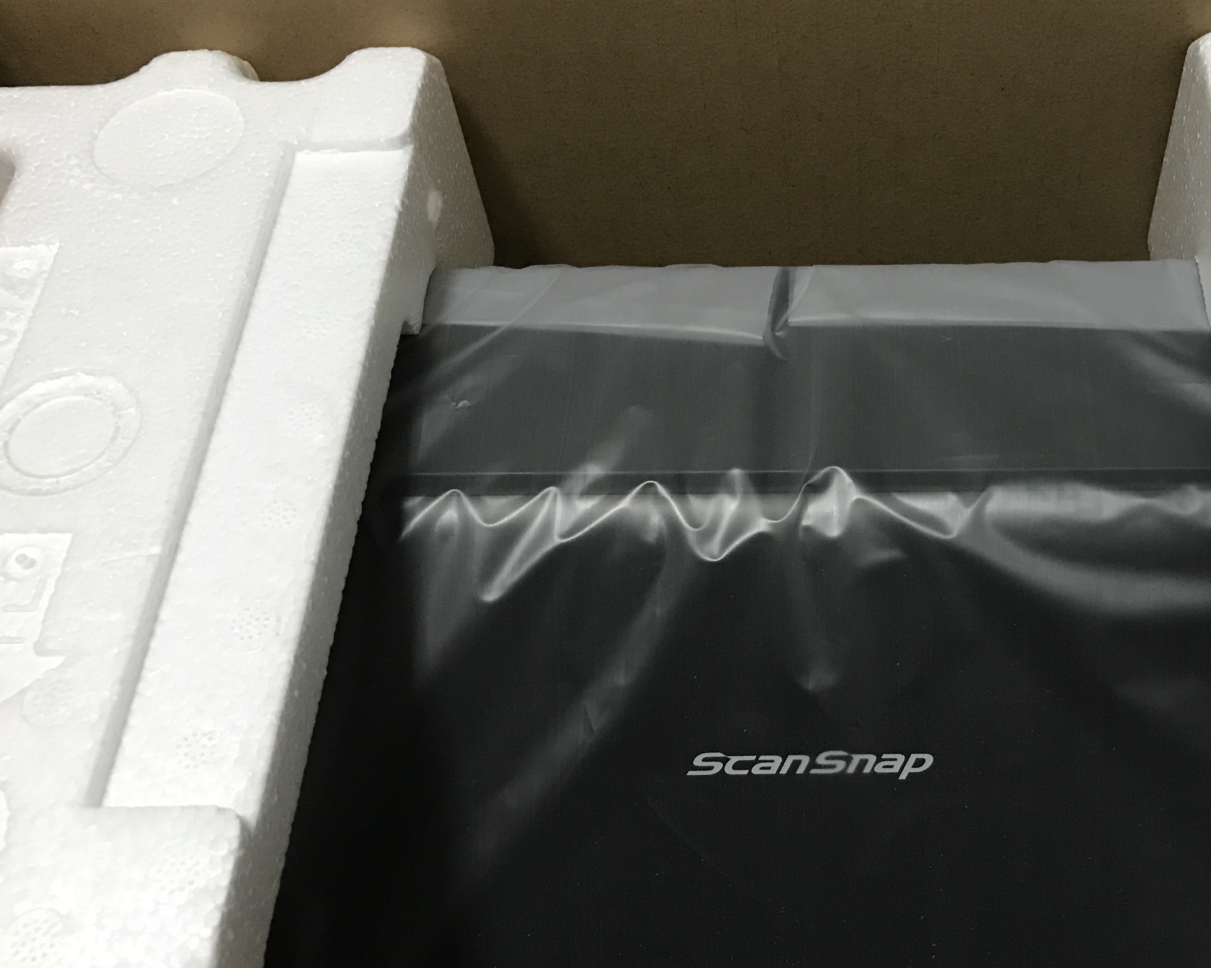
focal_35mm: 41
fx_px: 1469
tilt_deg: -53.8
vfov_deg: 36.5
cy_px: 516
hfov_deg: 43.9
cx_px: 841
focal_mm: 3.99
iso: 80
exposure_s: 1/16
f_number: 1.8
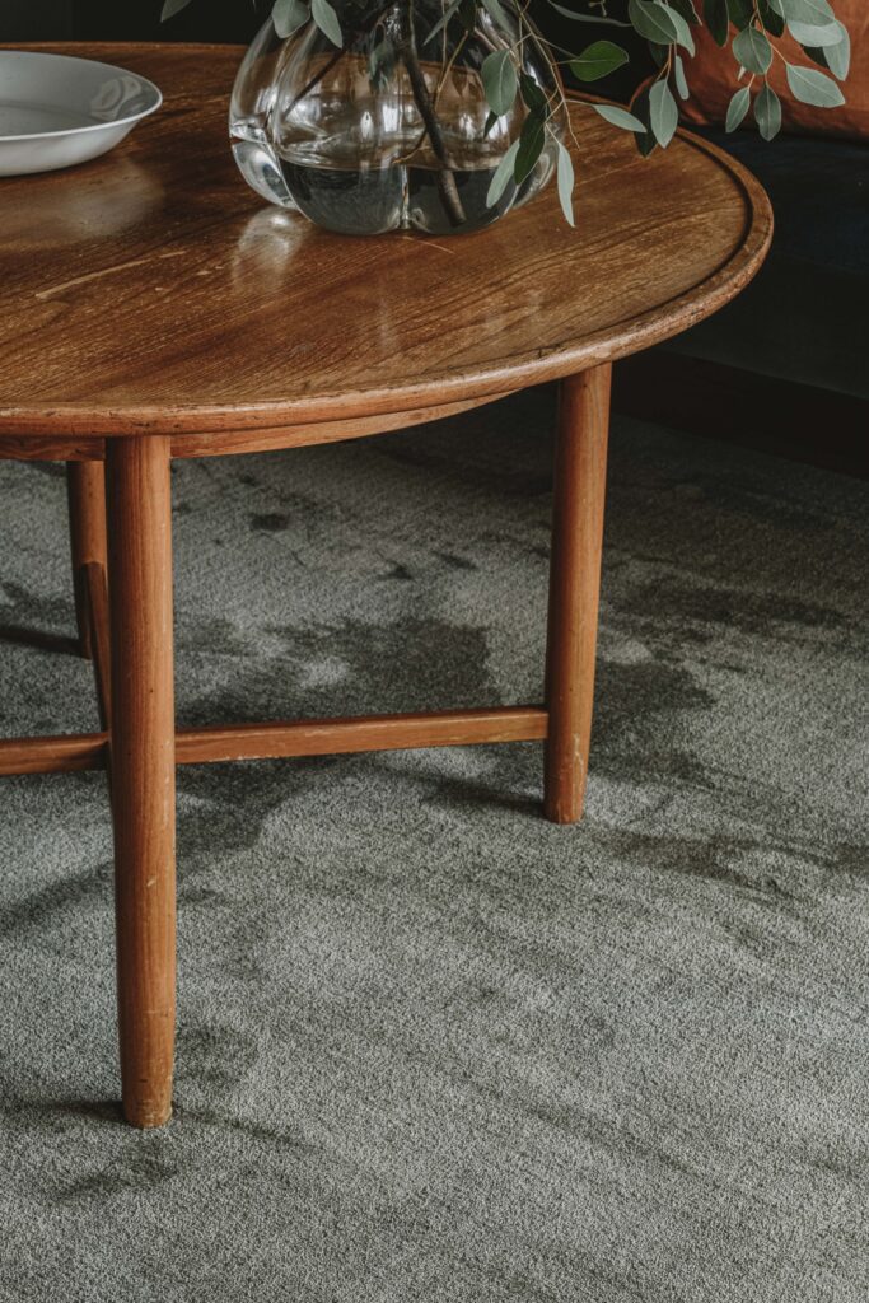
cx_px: 434
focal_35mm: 70
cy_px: 652
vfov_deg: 28.8
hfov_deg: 19.5
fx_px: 2534
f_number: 14
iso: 200
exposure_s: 2.5
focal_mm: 70
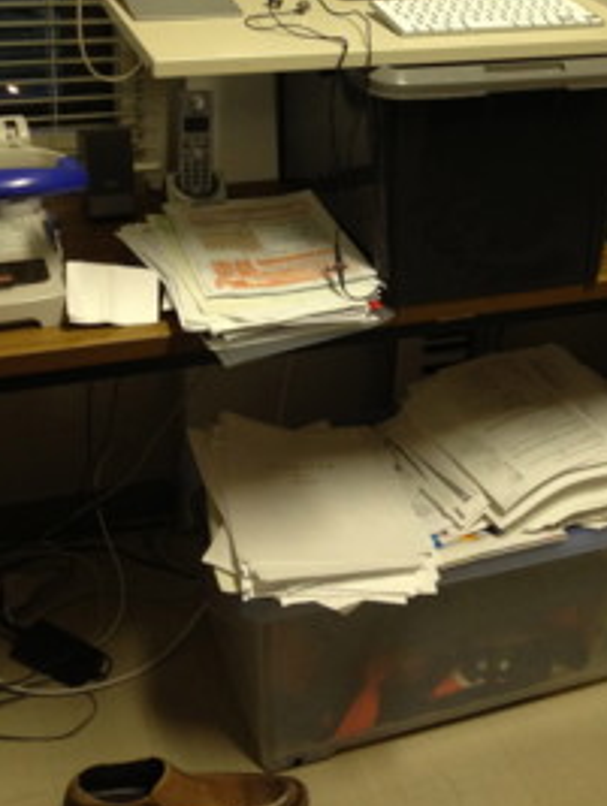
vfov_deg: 31.7
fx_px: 1376
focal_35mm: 59
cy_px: 151
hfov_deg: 24.7
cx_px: 411
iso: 160
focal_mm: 4.28
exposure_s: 1/20
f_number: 2.4
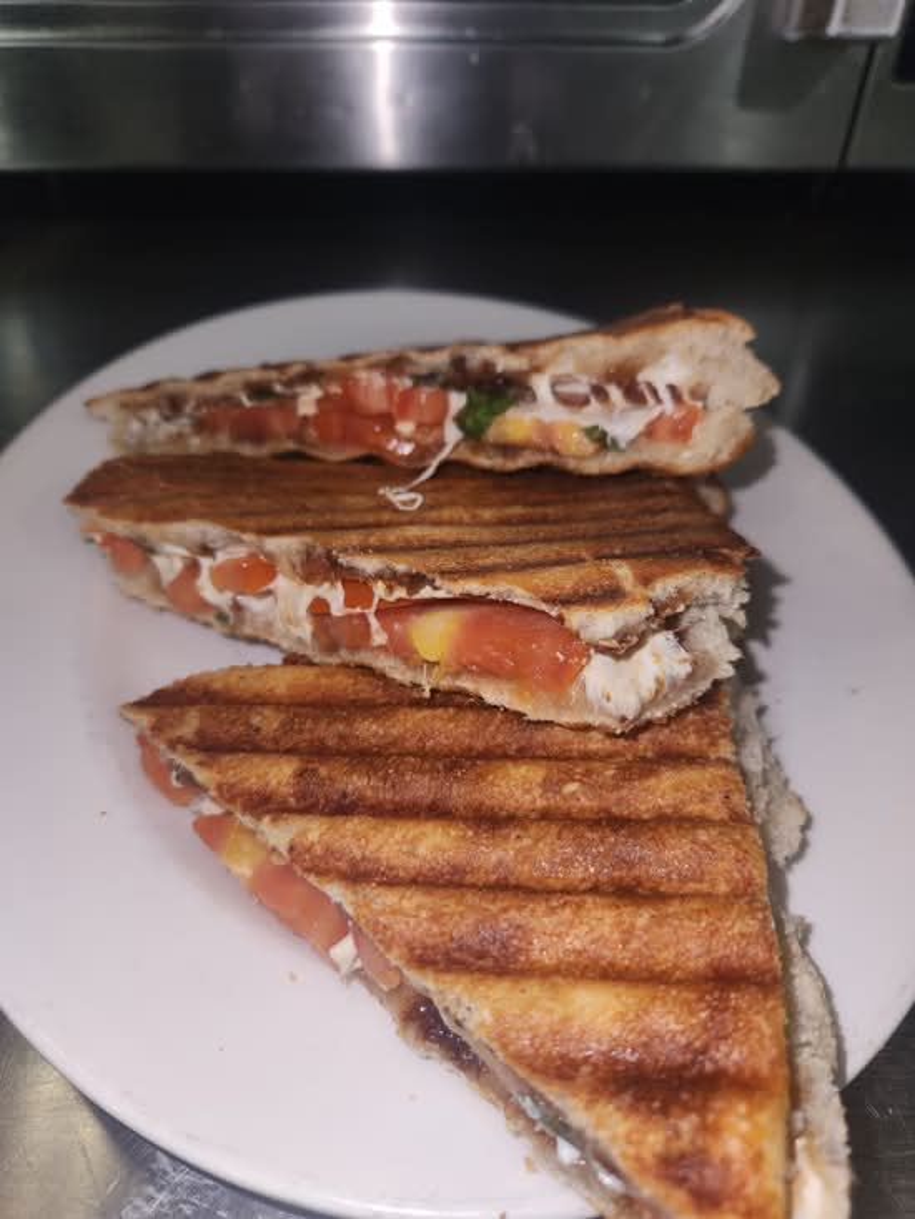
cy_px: 610
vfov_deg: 73.9
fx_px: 810
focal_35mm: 23
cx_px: 458
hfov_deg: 58.9
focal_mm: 5.4
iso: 50
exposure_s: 1/50
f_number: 1.8
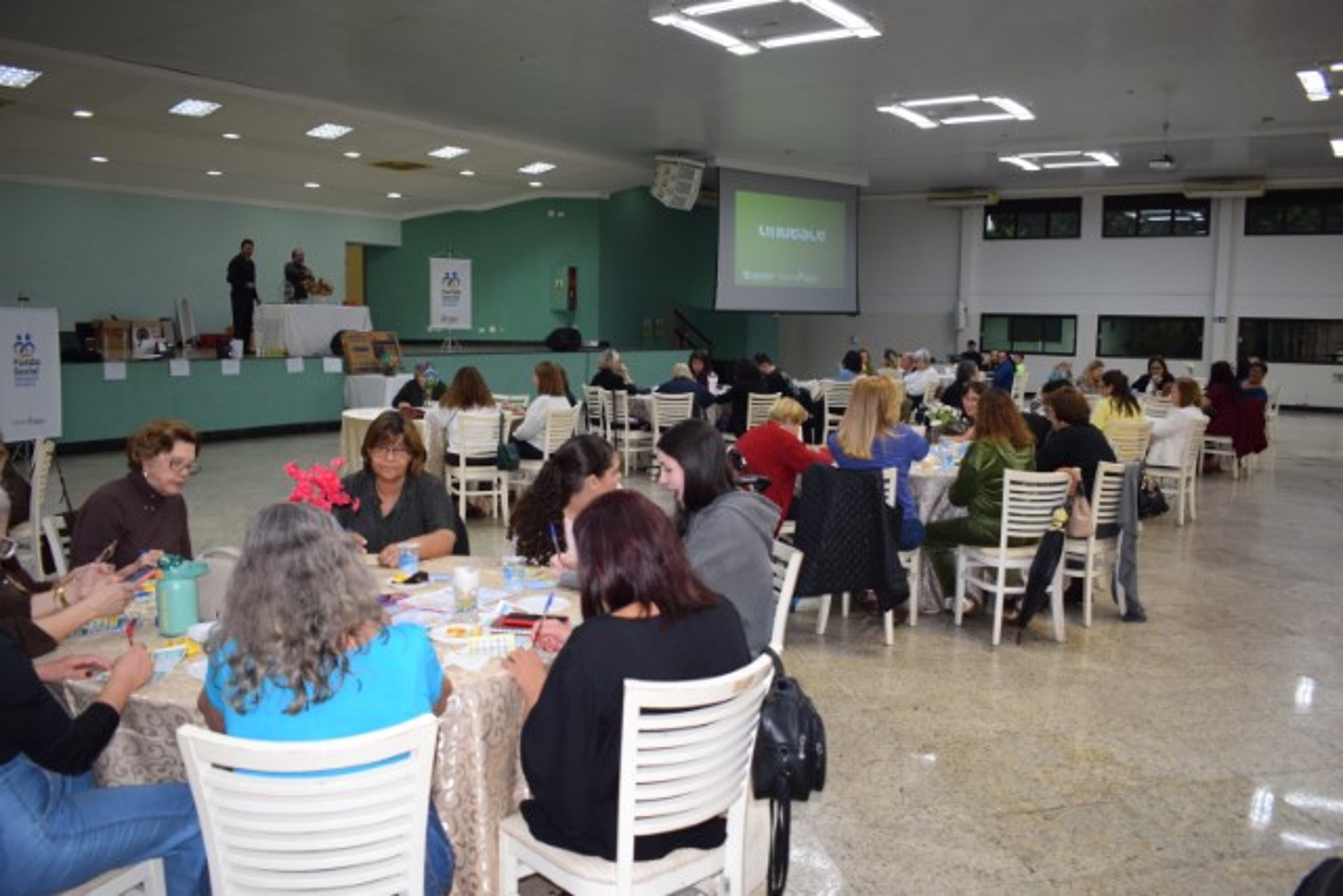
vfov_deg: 43.6
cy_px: 448
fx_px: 1119
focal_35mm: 30
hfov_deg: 61.9
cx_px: 672
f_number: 4.5
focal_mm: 20
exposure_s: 1/80
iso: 800
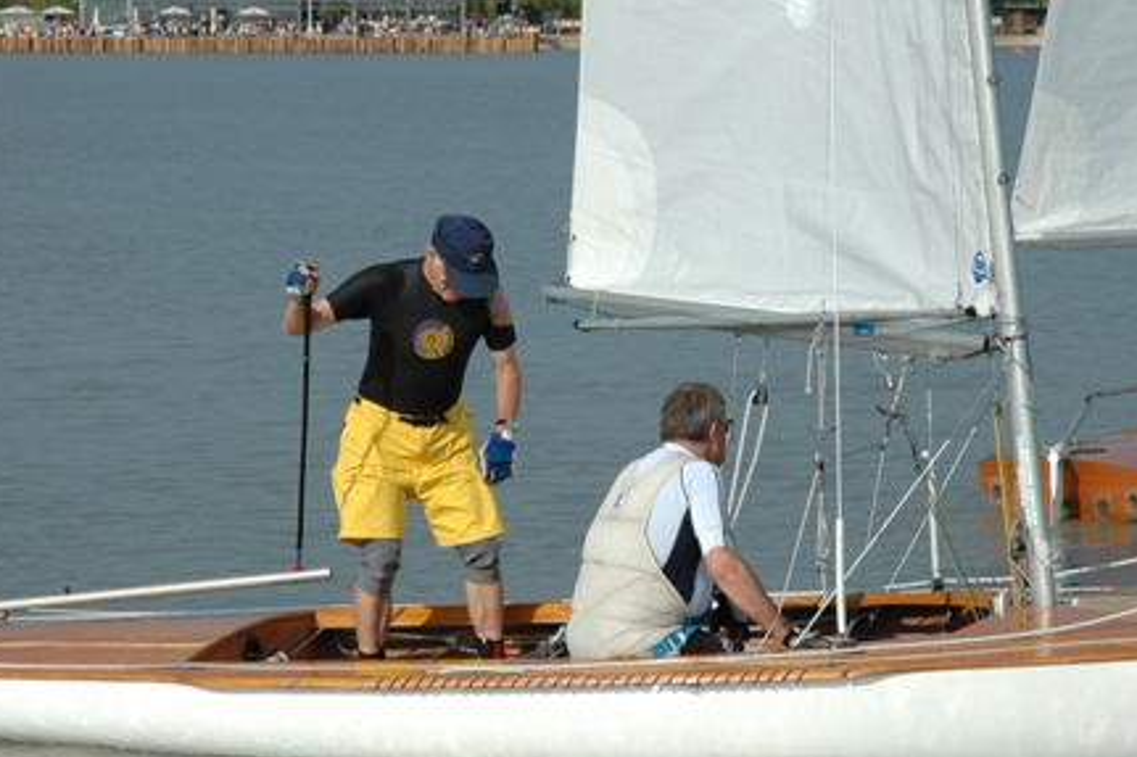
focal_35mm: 156
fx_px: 4925
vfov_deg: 8.8
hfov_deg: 13.2
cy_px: 390
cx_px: 615
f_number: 11
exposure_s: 1/500
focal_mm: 70
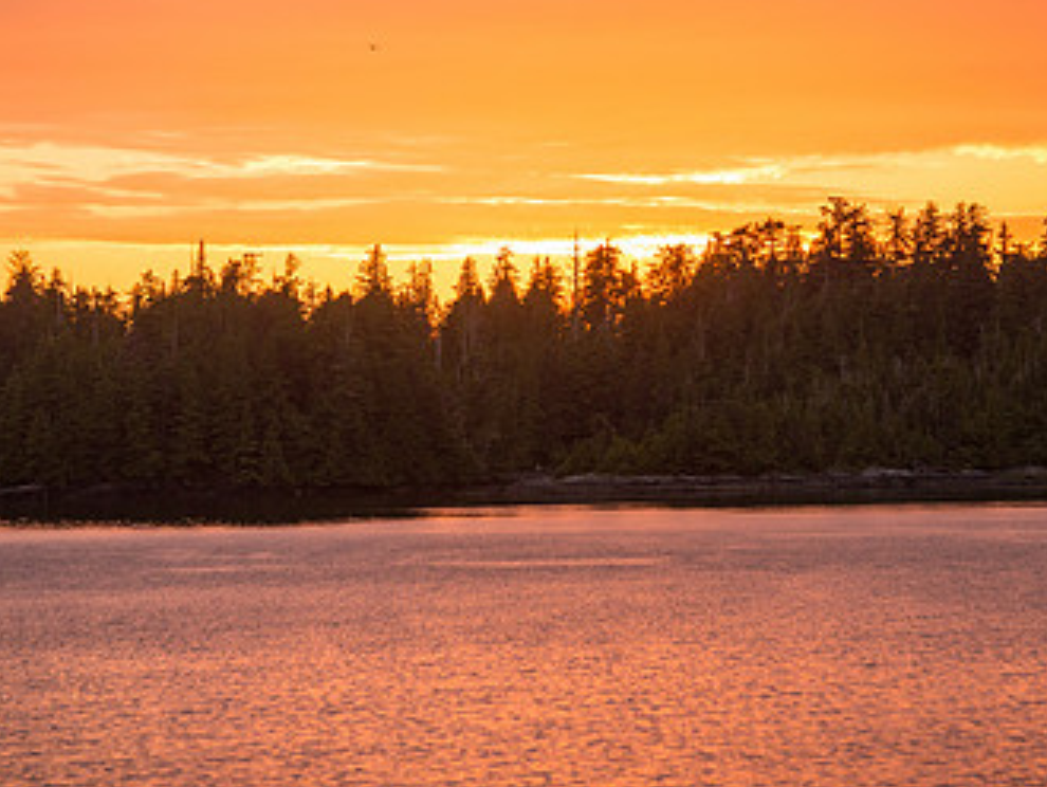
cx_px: 549
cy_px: 363
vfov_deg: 6.5
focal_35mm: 228
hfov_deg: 8.7
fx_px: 6901
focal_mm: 135
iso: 400
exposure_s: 1/750
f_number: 4
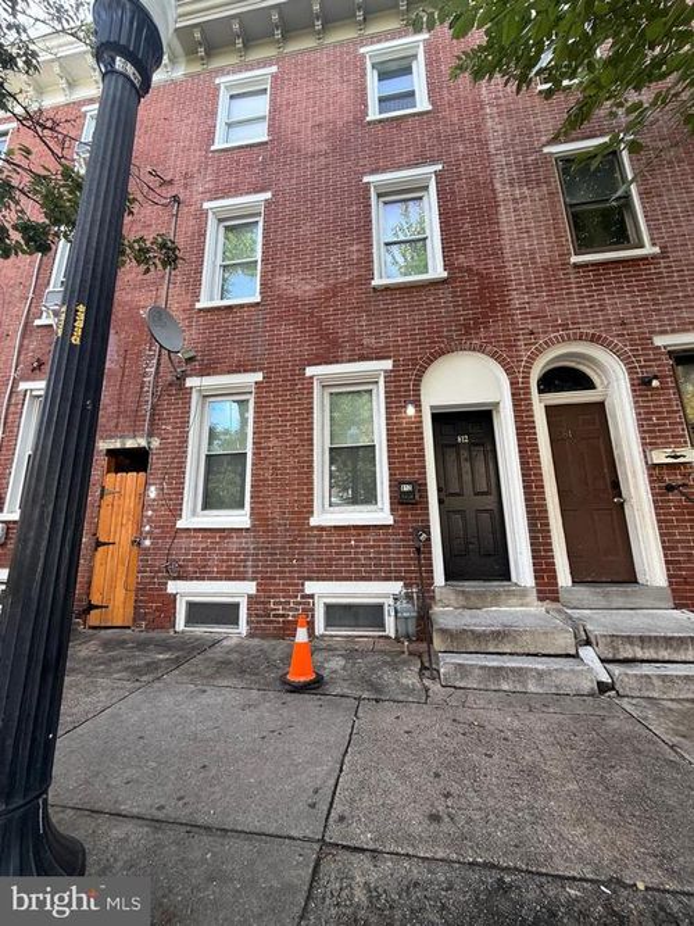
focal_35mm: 14
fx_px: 374
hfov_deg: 85.7
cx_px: 347
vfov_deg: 102.1
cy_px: 463
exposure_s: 1/151
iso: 50
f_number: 2.2
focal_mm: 2.22
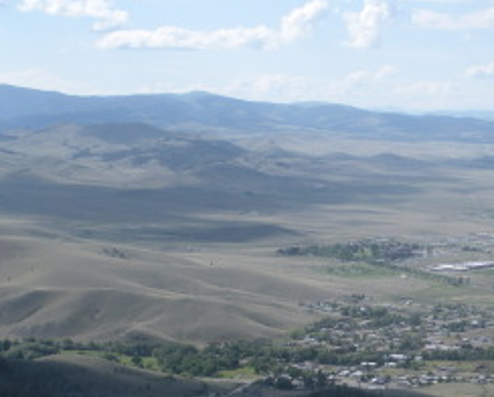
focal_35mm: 92
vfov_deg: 16.6
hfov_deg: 20.3
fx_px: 1347
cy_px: 320
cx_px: 466
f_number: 3.5
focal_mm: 6.3
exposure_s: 1/768
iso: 64
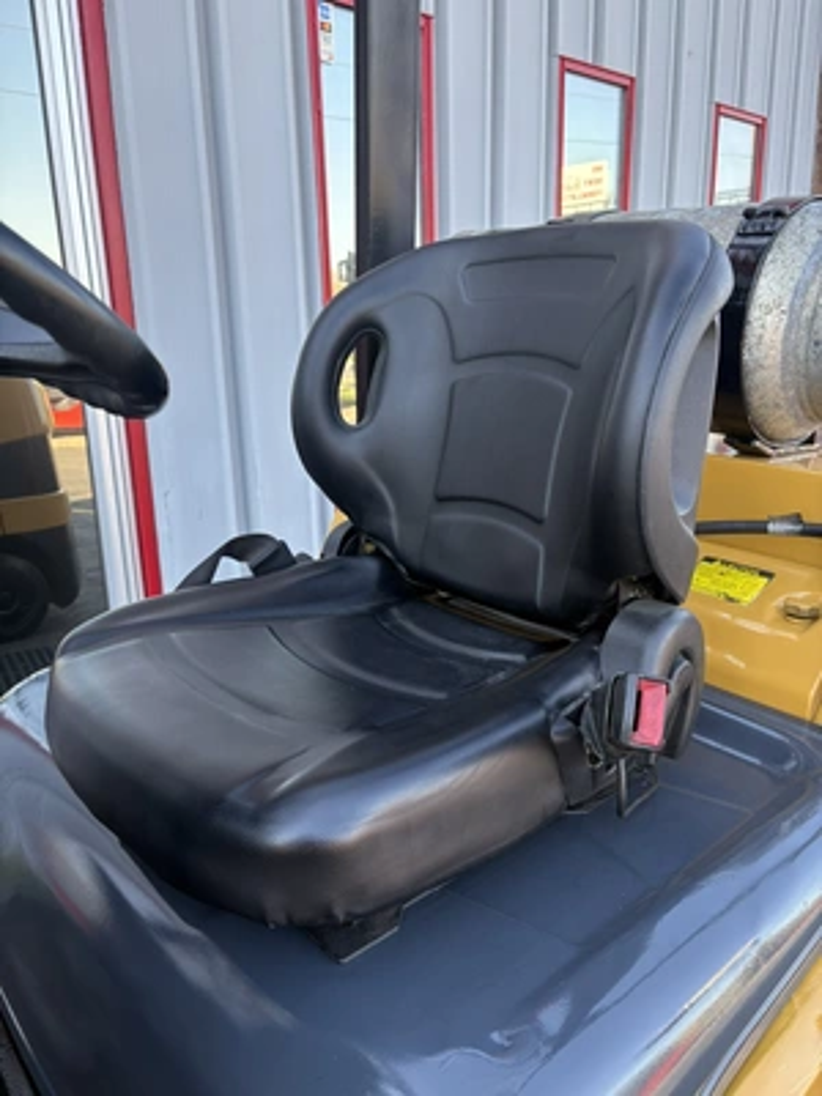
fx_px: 823
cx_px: 411
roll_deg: +1.1
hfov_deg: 53.1
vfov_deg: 67.3
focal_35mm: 26
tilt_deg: -14.9
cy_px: 548
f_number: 1.6
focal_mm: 5.96
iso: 64
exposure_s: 1/296
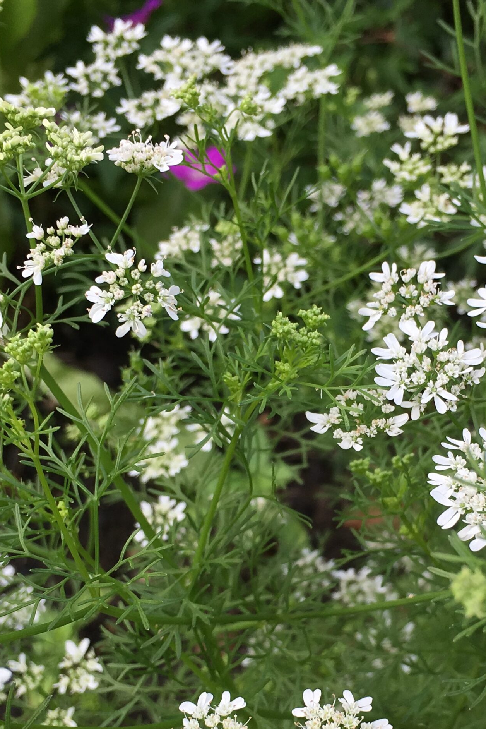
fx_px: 830
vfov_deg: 47.4
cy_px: 359
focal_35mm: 41
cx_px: 305
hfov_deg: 32.5
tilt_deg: -56.3
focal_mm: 4.15
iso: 25
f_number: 2.2
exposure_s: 1/242
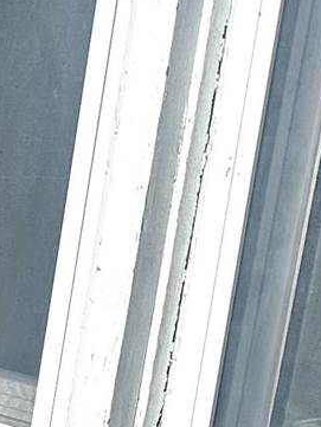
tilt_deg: -18.2
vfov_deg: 12.0
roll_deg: -2.2
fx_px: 1891
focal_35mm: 153
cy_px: 731
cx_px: -591
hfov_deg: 8.4
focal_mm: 6.86
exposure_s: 1/4348
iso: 80
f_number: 1.78
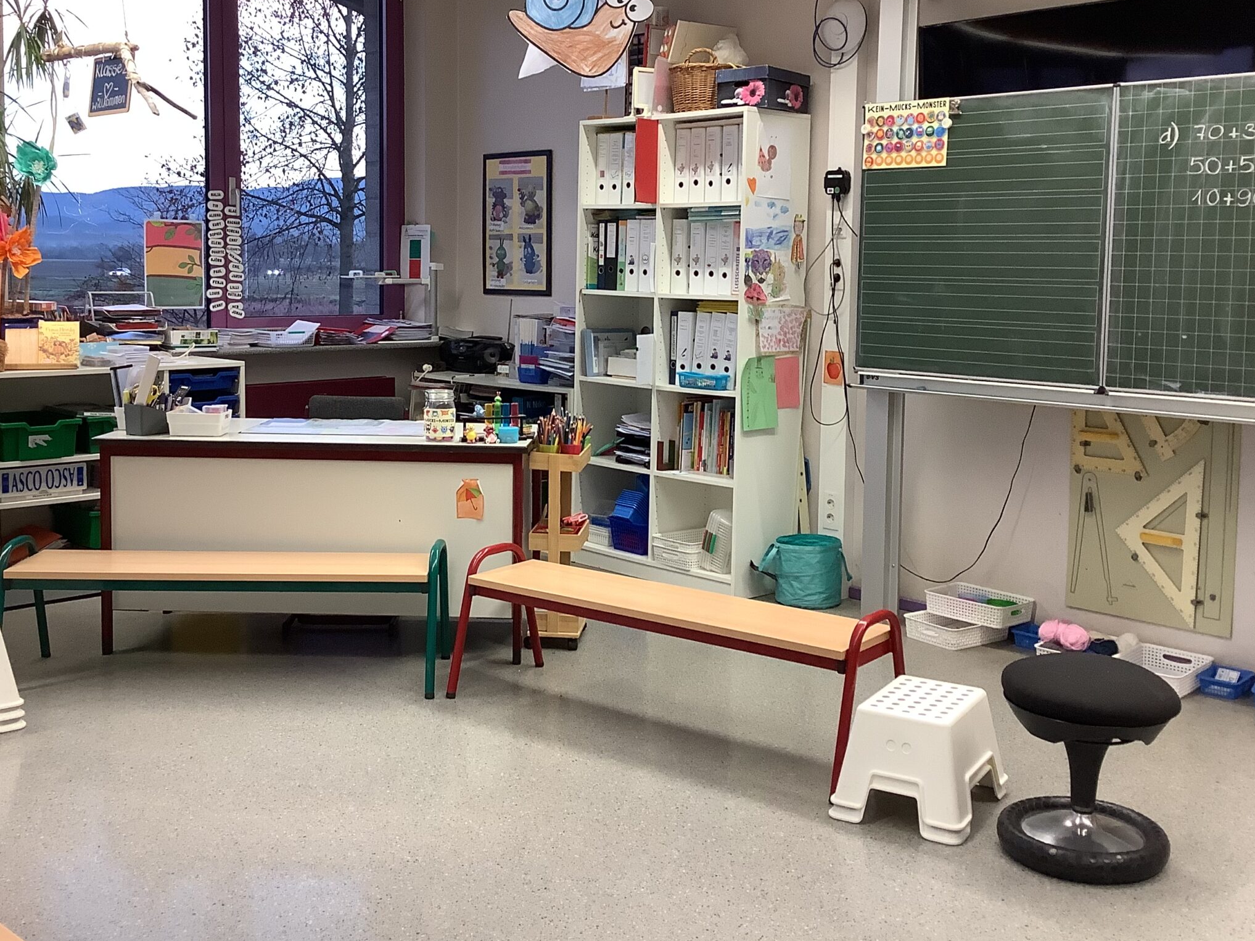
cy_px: 366
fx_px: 1414
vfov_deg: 36.6
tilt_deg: -6.2
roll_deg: -1.1
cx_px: 612
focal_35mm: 39
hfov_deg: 47.9
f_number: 2.4
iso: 125
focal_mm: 3.3
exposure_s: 1/50
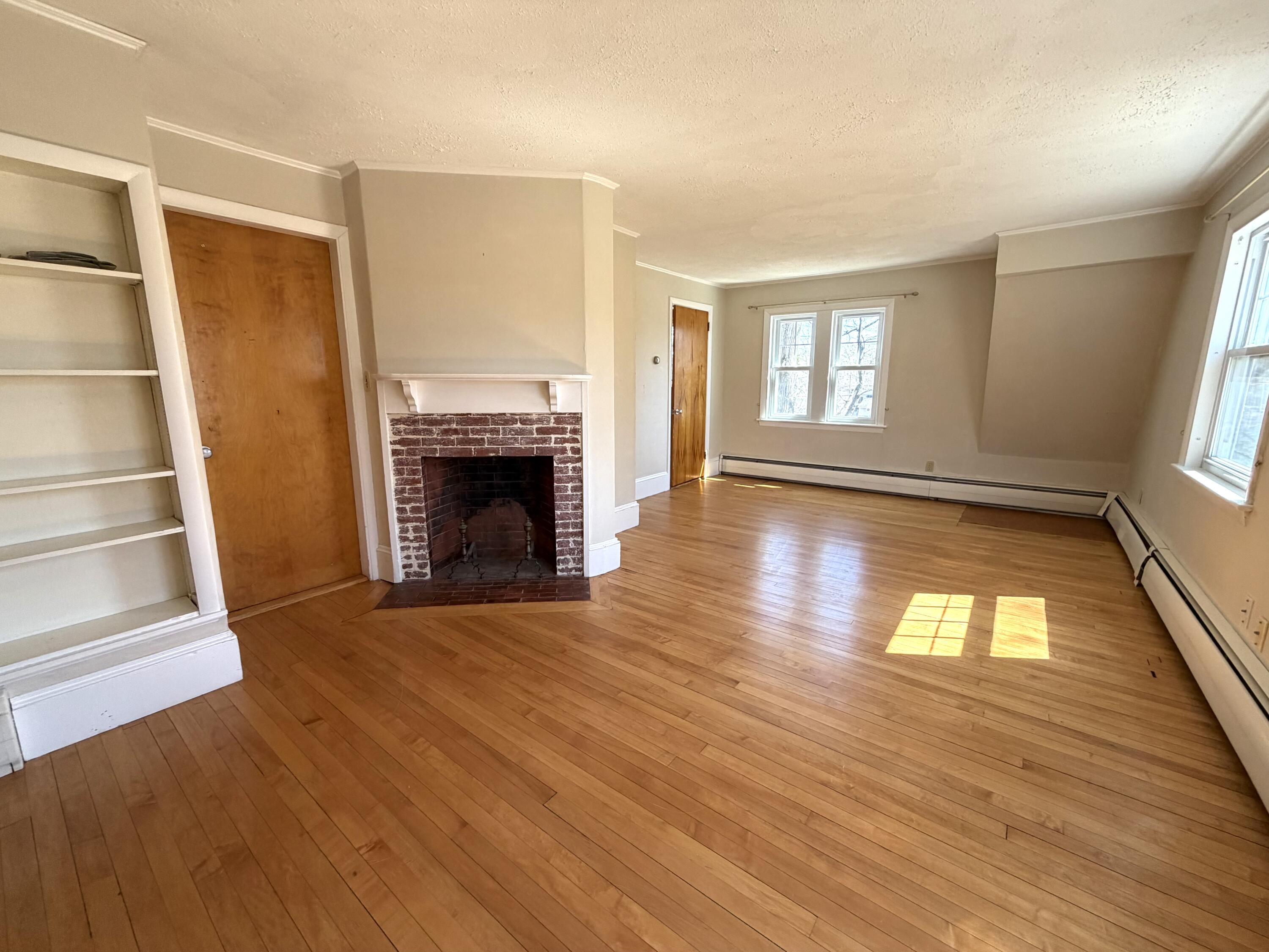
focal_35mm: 14
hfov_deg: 102.1
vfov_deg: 85.7
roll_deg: -0.2
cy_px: 476
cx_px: 634
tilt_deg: -10.6
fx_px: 513
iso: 160
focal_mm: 2.22
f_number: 2.2
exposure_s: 1/121
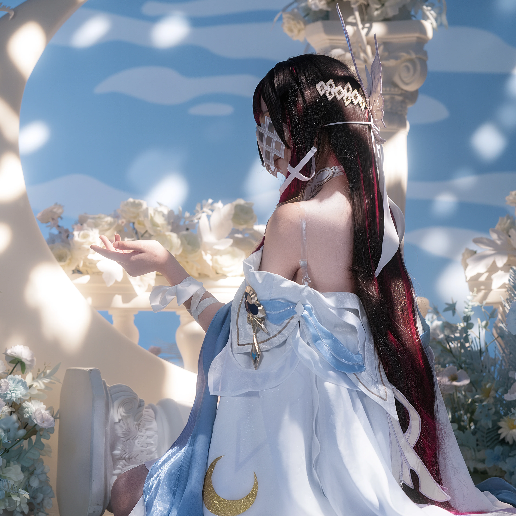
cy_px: 257
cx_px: 258
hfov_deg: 19.3
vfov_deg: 19.3
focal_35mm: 90
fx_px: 1518
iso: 100
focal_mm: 70
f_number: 2.8
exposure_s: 1/125
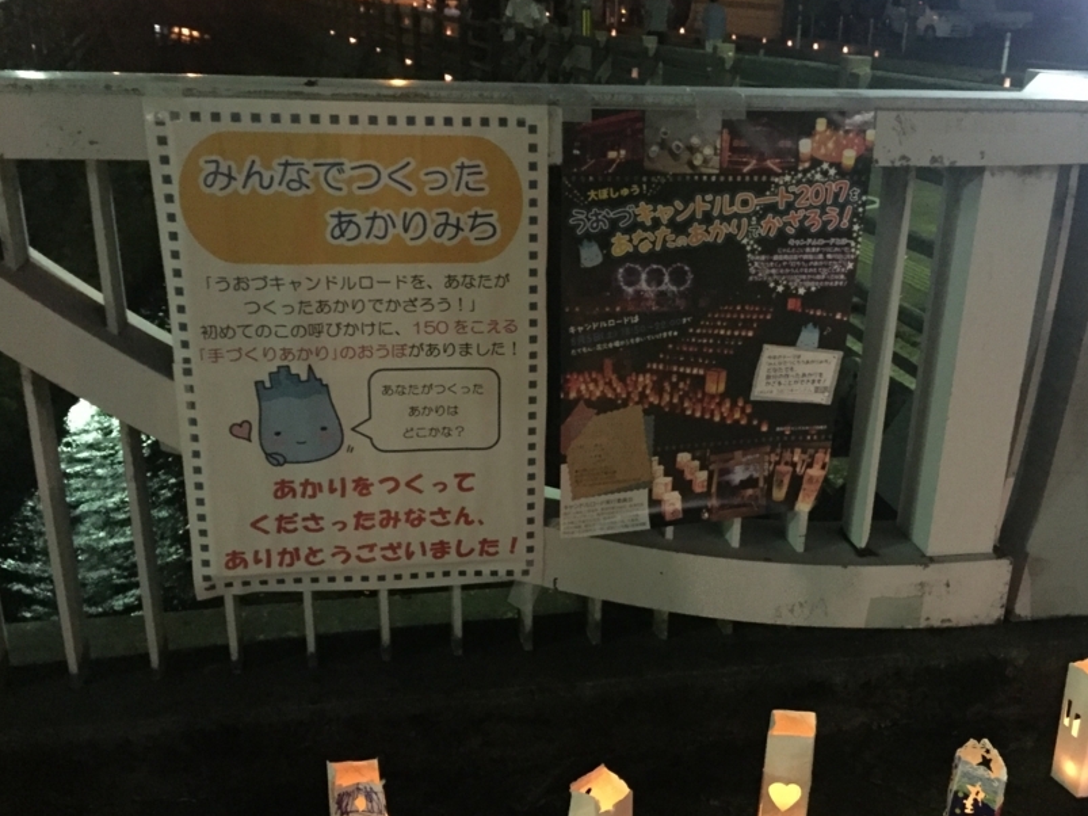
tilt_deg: -21.5
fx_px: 1163
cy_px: 454
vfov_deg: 38.6
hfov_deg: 50.0
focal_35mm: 37
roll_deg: -3.3
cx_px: 629
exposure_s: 1/15
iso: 1250
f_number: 2.2
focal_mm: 4.15
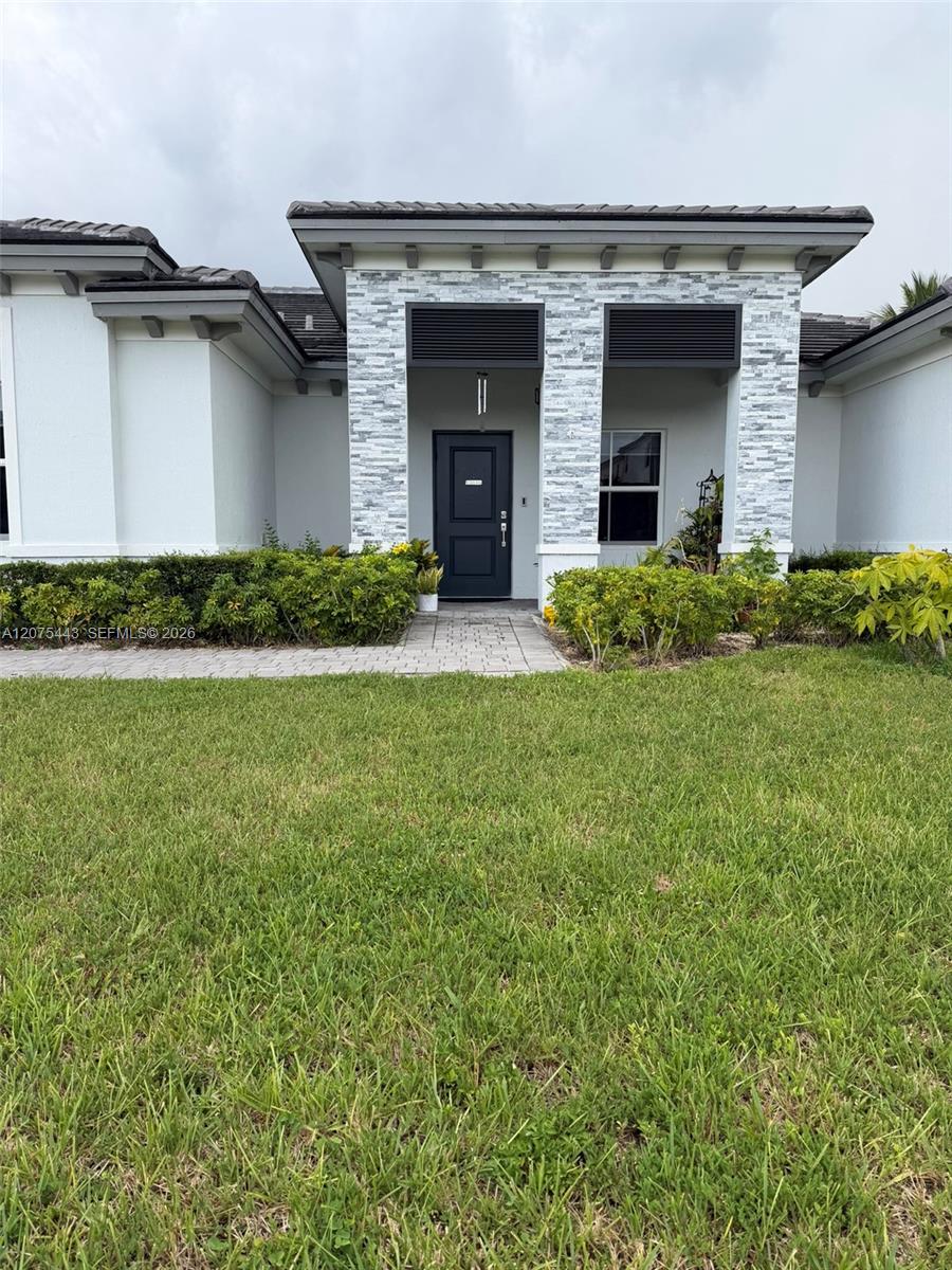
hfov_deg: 56.8
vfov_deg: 71.6
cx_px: 476
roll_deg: -0.4
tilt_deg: -5.7
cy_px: 635
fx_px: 880
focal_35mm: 24
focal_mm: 6.76
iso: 80
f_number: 1.78
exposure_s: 1/481
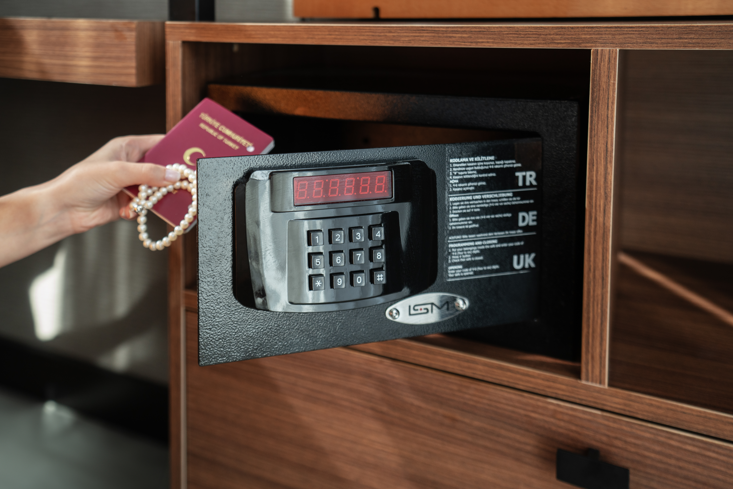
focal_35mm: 36
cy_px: 246
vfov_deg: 36.9
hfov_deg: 53.1
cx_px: 371
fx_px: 733
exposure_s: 1/125
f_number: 2.8
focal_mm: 35
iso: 400
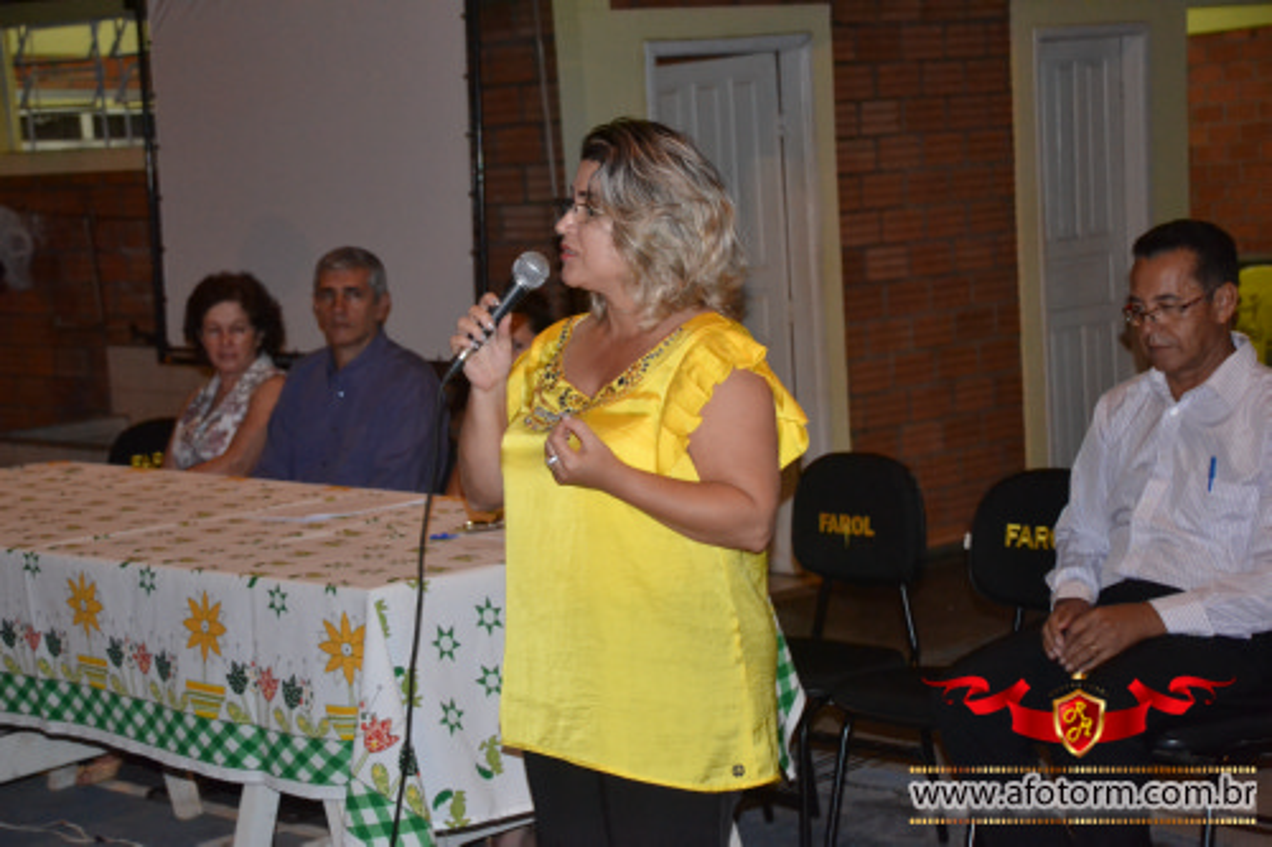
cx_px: 636
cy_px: 424
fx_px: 2649
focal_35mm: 75
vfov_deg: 18.2
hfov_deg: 27.0
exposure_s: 1/60
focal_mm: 50
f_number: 4.8
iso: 3200
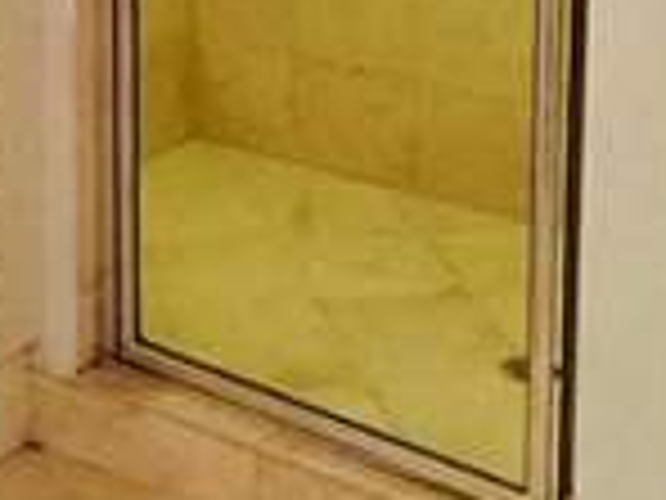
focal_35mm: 94
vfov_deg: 14.7
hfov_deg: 20.2
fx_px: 1809
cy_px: -225
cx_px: 4
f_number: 2.2
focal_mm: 4.15
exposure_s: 1/30
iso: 160
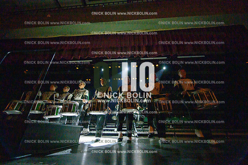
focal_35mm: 14
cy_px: 82
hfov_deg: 104.2
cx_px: 124
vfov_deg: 81.2
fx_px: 96
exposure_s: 1/500
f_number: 2.8
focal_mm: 14
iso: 25600
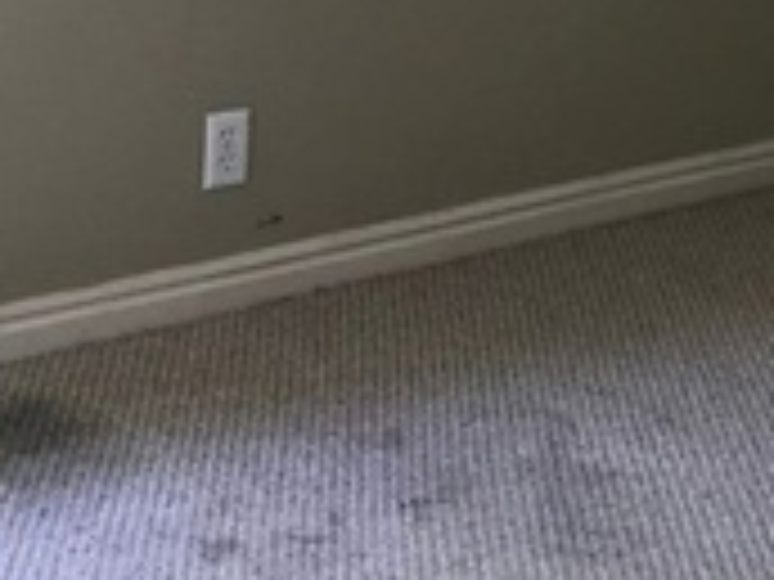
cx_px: 720
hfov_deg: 18.5
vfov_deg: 13.4
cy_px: -310
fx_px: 2325
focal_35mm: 104
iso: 64
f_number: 1.8
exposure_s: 1/15
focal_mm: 3.99
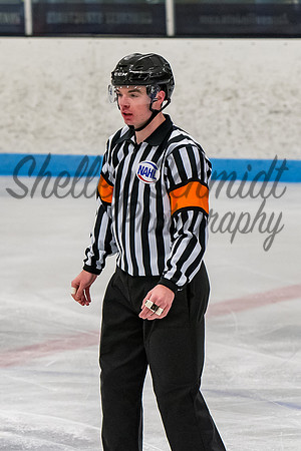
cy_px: 214
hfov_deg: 4.0
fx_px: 4325
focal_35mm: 345
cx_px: 124
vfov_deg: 6.0
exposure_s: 1/800
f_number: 3.5
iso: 2500
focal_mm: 135
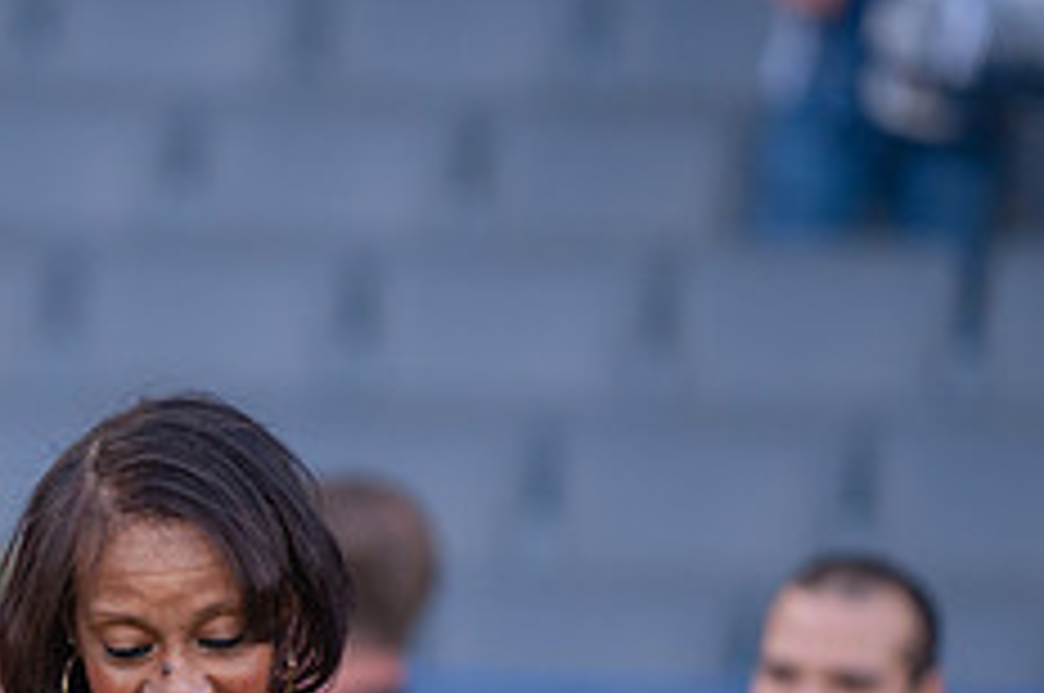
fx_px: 14509
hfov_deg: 4.1
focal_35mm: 501
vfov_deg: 2.7
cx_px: 45
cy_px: 716
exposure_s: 1/800
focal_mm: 200
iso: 500
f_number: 2.8
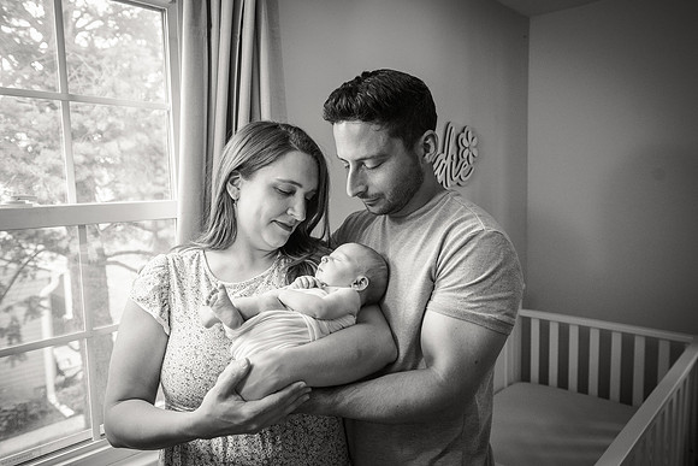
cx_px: 349
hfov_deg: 65.8
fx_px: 540
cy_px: 233
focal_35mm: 28
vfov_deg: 46.7
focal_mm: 27
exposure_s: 1/125
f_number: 4
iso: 1250
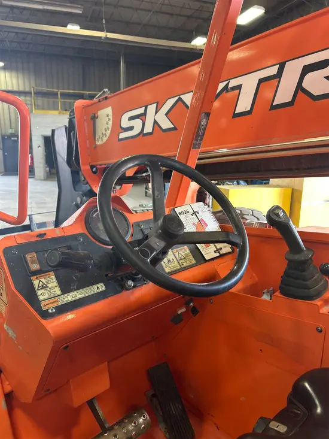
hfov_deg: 53.1
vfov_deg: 67.3
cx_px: 164
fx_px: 329
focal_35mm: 26
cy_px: 220
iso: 125
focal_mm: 5.7
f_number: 1.5
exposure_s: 1/60
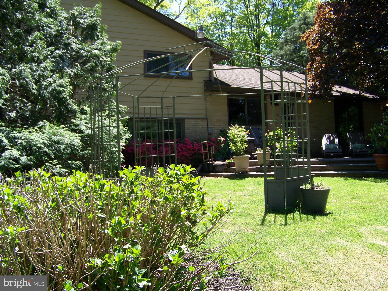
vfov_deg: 39.7
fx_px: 404
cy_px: 146
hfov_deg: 51.4
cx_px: 194
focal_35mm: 36
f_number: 2.8
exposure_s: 1/250
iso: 64
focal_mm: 5.85
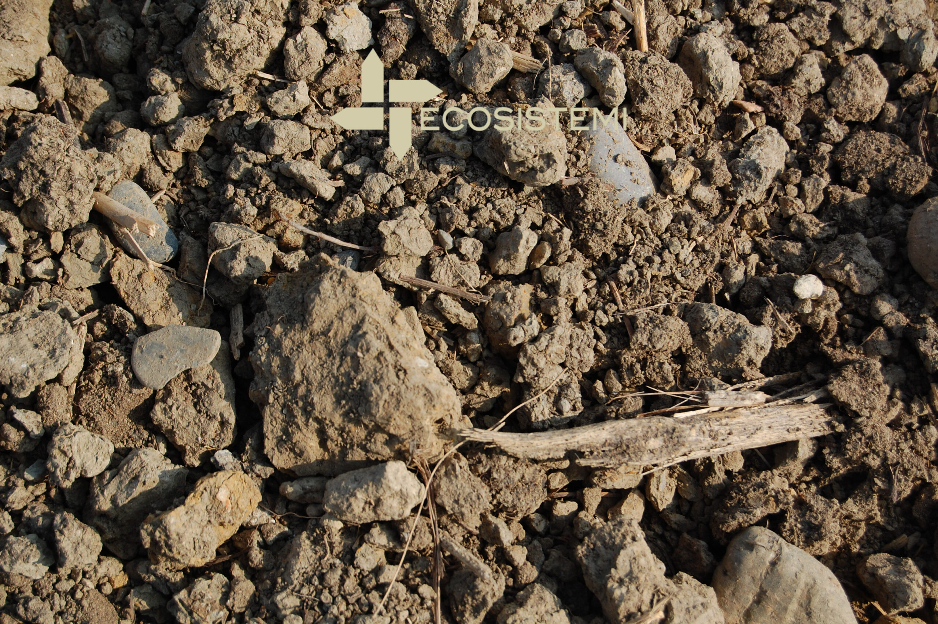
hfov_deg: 24.6
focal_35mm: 82
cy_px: 312
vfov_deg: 16.5
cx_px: 469
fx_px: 2148
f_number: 8
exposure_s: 1/400
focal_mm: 55
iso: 200
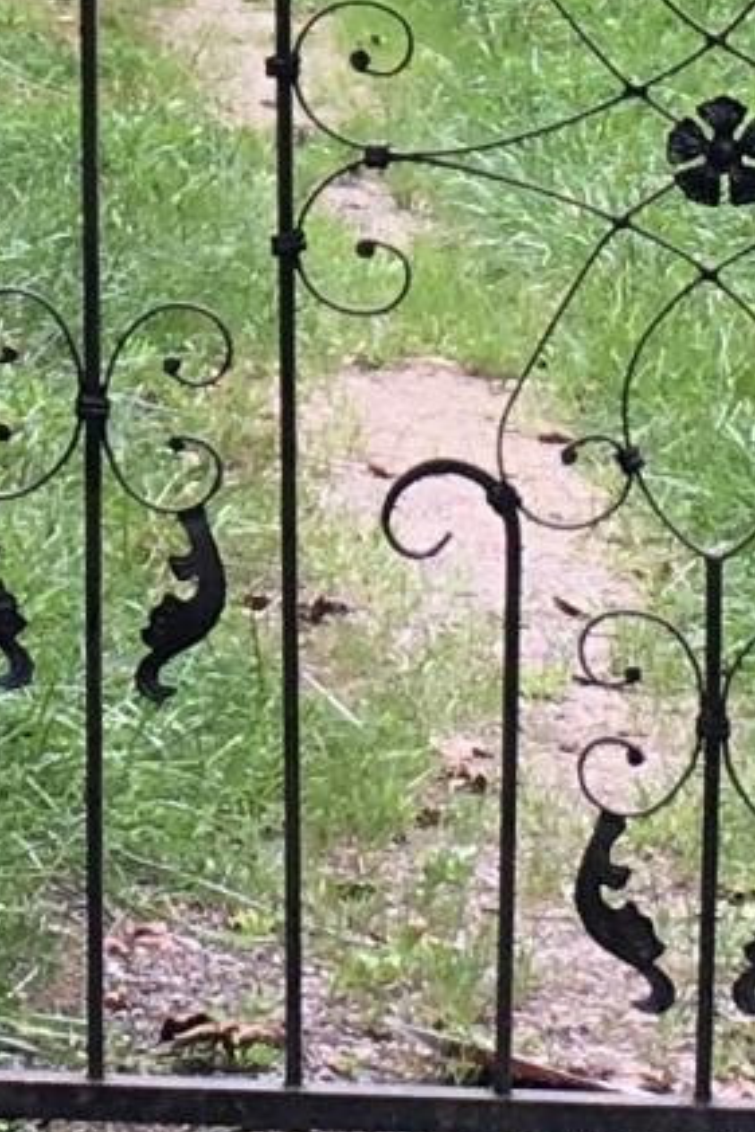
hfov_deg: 6.4
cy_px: -514
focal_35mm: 215
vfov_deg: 9.3
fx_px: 6757
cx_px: -156
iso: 25
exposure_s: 1/159
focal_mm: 4.15
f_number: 2.2
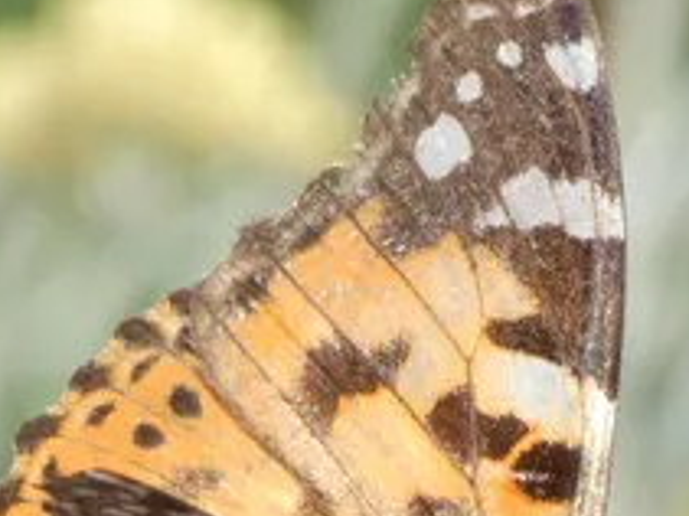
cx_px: 333
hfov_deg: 3.5
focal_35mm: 573
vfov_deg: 2.6
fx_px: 11399
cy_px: 627
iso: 80
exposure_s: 1/250
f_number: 5.5
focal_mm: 33.9
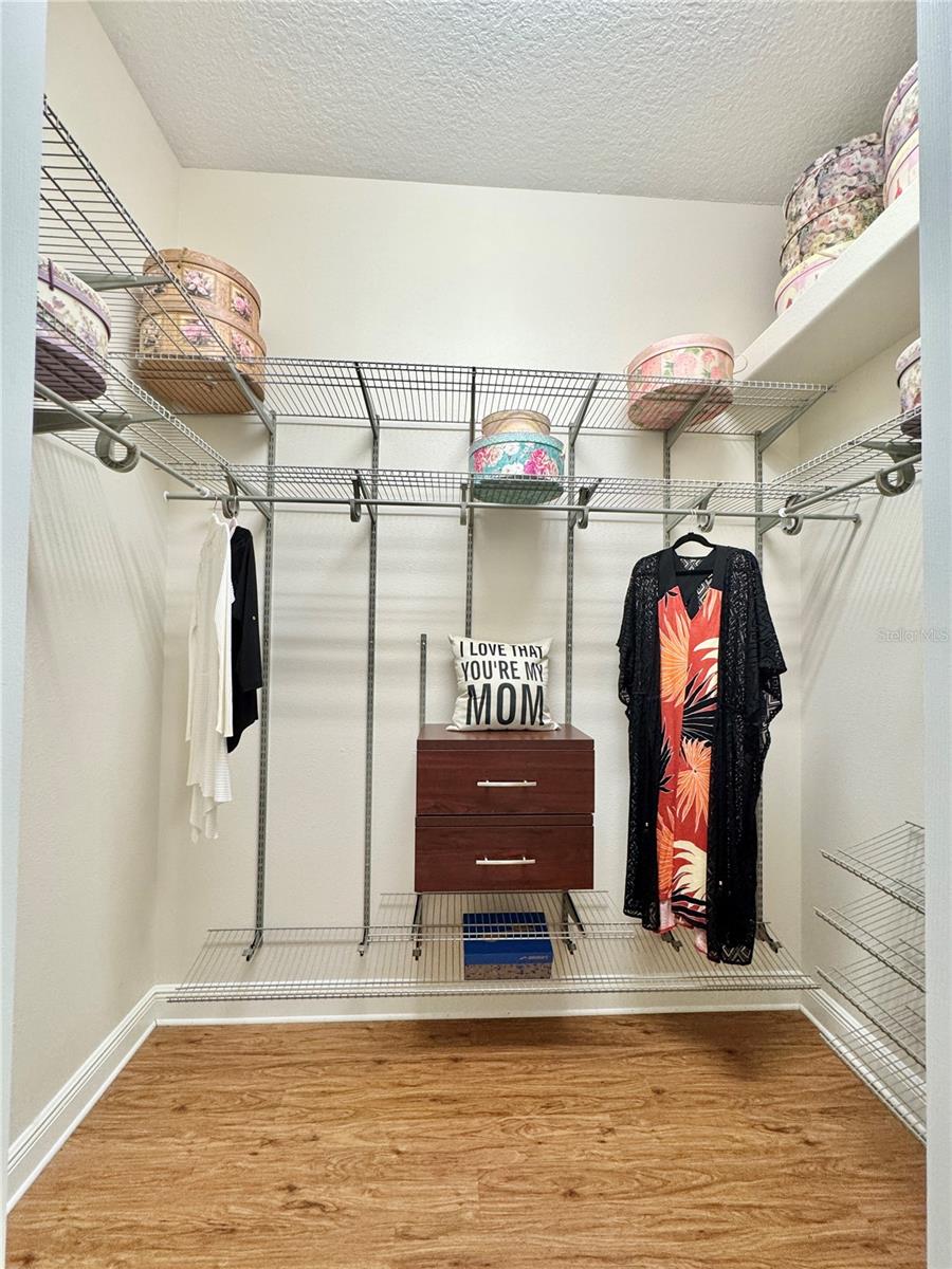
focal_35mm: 14
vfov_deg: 102.1
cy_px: 634
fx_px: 513
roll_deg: -0.5
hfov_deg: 85.7
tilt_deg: +2.4
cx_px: 476
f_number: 2.2
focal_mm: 2.22
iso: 200
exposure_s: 1/60
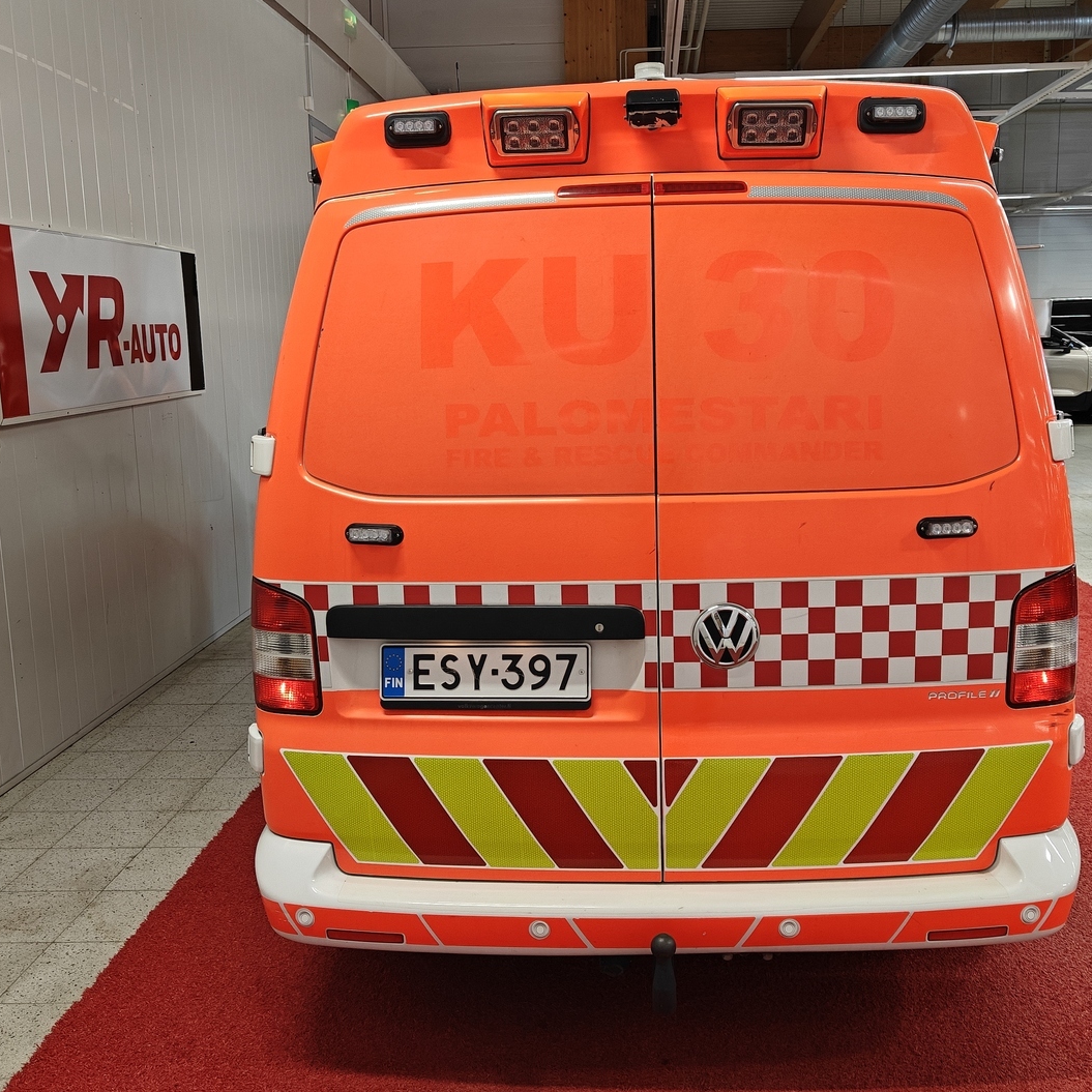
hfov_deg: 47.2
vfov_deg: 47.2
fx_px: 1249
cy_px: 534
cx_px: 597
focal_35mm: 35
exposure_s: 1/100
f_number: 1.8
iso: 100
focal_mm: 5.59
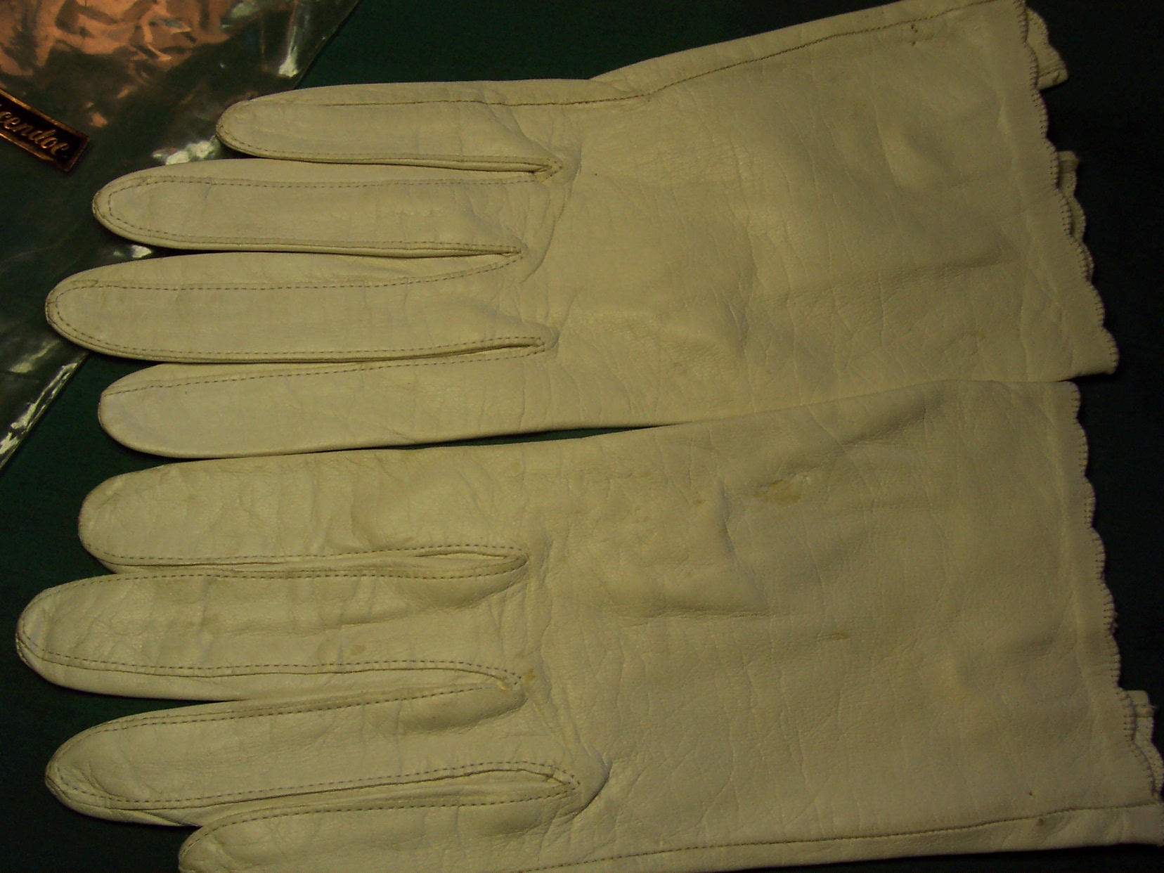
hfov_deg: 50.1
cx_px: 582
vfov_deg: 38.7
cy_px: 436
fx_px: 1244
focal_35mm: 37
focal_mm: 5.6
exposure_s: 1/180
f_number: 2.8
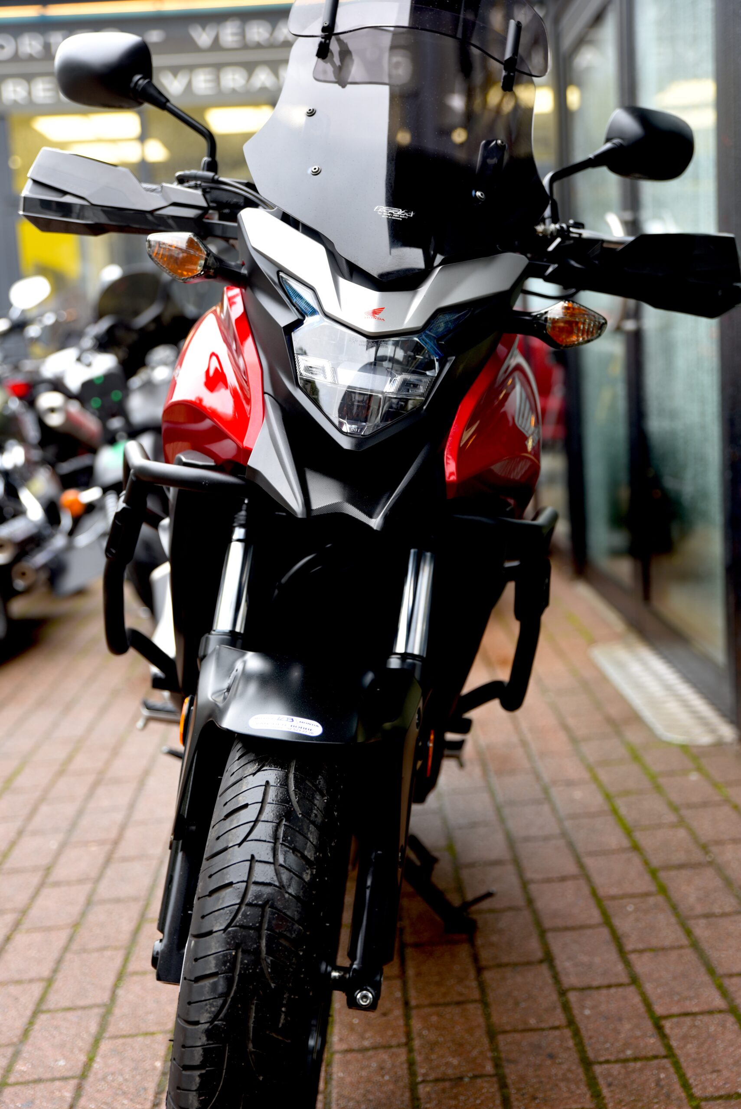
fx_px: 1542
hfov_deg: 27.0
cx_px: 370
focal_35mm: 50
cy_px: 554
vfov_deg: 39.6
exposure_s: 1/50
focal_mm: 50
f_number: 2.8
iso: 100
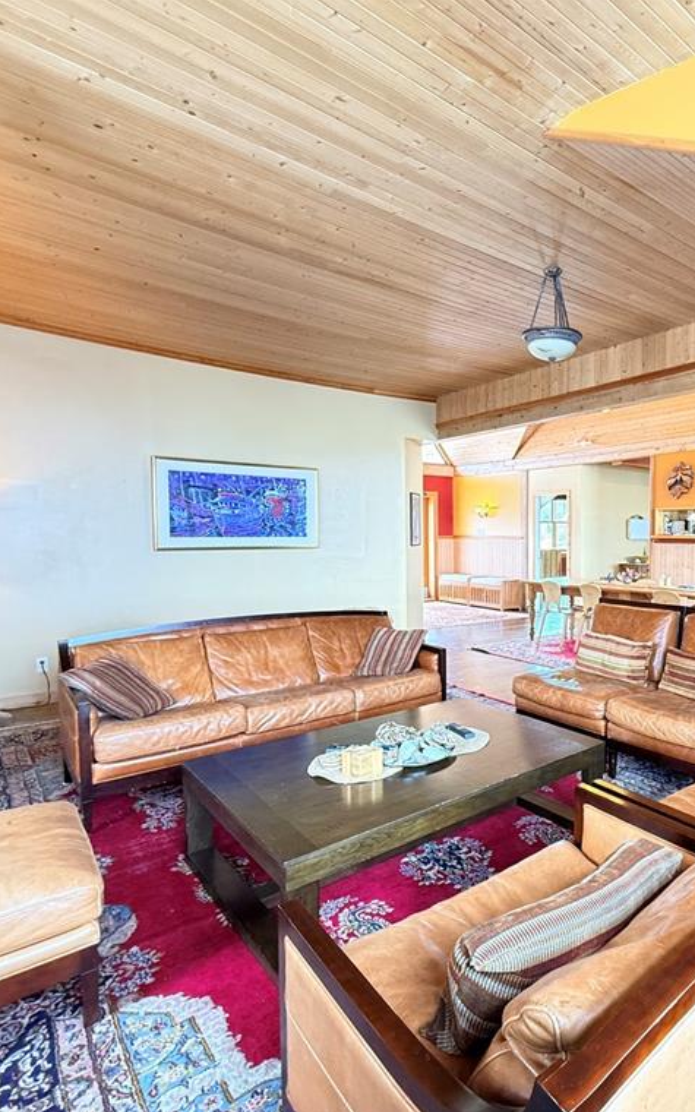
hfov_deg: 55.3
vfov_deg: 85.1
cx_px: 559
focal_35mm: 20
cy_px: 559
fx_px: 606
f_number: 2.2
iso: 400
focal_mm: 2.22
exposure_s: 1/60
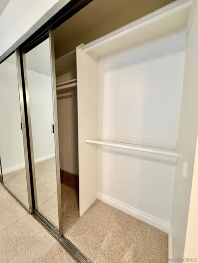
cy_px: 132
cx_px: 99
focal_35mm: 14
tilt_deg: -6.0
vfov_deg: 102.1
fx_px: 107
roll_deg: -0.1
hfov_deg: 85.7
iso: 640
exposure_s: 1/60
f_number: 2.2
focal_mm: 2.22
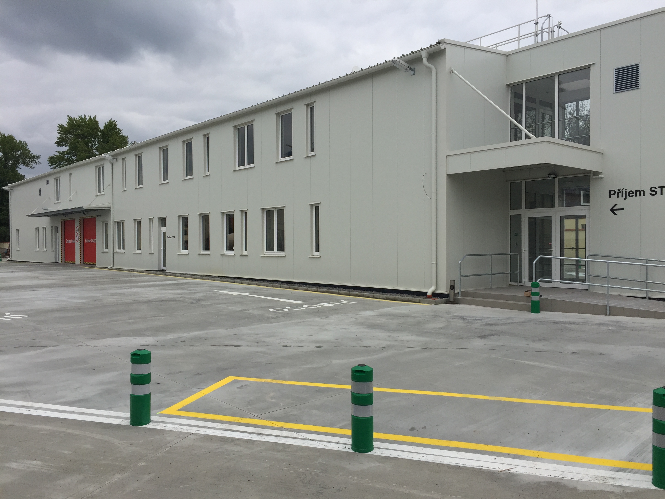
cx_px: 332
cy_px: 250
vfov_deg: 48.2
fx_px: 557
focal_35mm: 29
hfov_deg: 61.7
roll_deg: -0.5
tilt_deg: -1.2
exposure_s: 1/2198
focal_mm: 4.15
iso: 32
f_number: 2.2
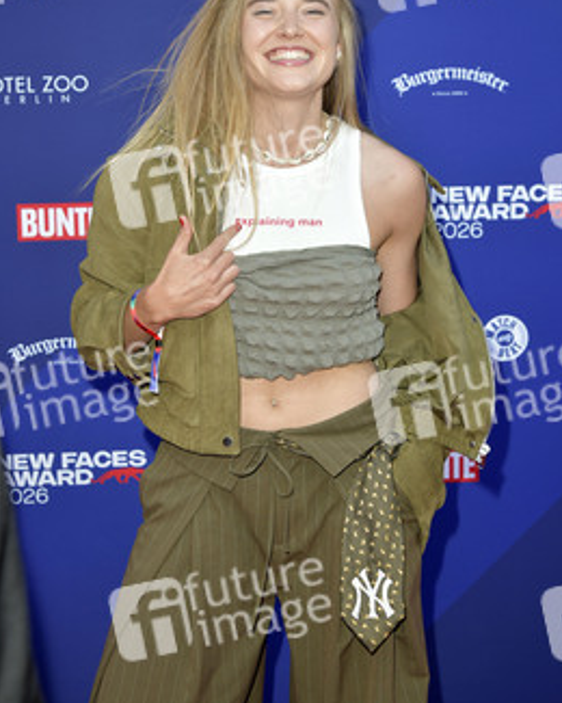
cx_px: 283
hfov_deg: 25.4
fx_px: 1247
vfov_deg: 31.4
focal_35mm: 60
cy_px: 286
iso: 640
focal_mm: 52
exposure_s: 1/200
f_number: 6.3
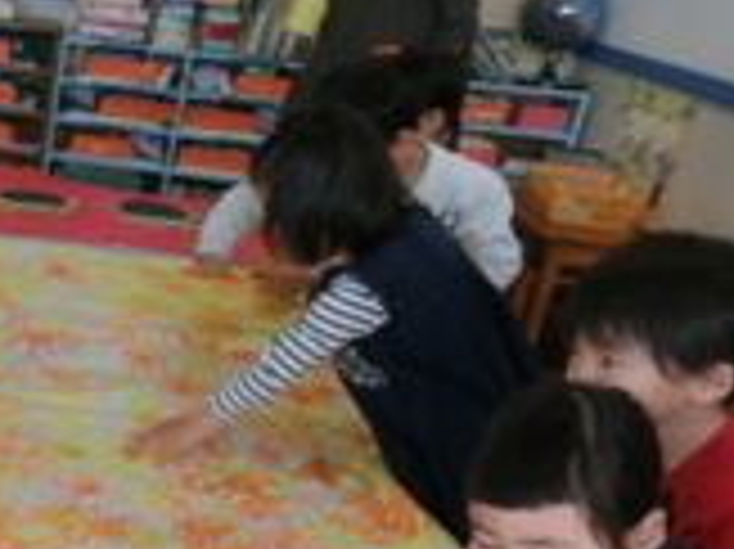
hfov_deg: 28.3
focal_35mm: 59
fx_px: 1250
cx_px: -158
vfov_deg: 24.5
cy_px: 418
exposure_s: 1/125
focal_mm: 4.24
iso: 80
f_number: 3
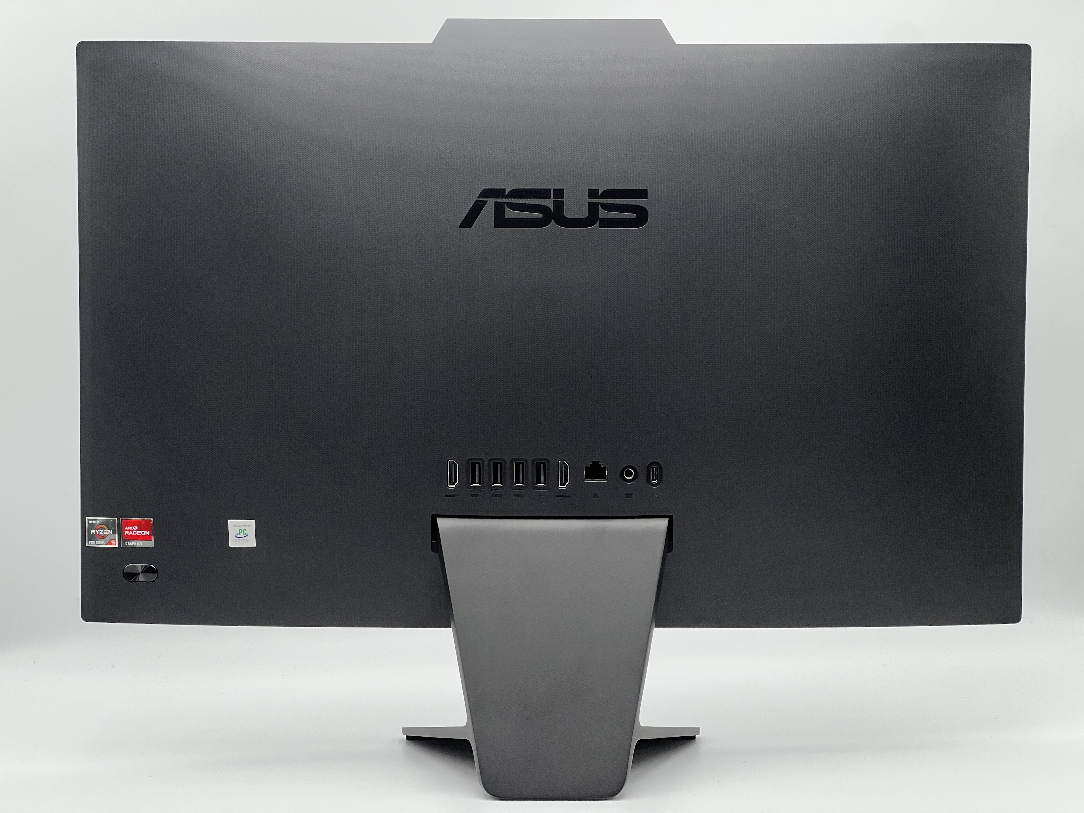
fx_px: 2411
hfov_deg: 25.3
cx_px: 542
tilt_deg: -4.5
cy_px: 406
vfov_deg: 19.1
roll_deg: +2.1
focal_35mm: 77
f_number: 2.8
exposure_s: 1/99
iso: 100
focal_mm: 9
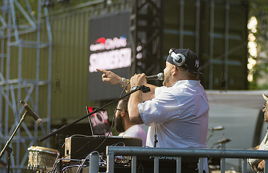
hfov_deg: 12.5
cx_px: 144
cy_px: 97
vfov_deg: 8.1
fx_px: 1225
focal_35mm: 166
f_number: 3.2
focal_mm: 105
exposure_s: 1/250
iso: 160
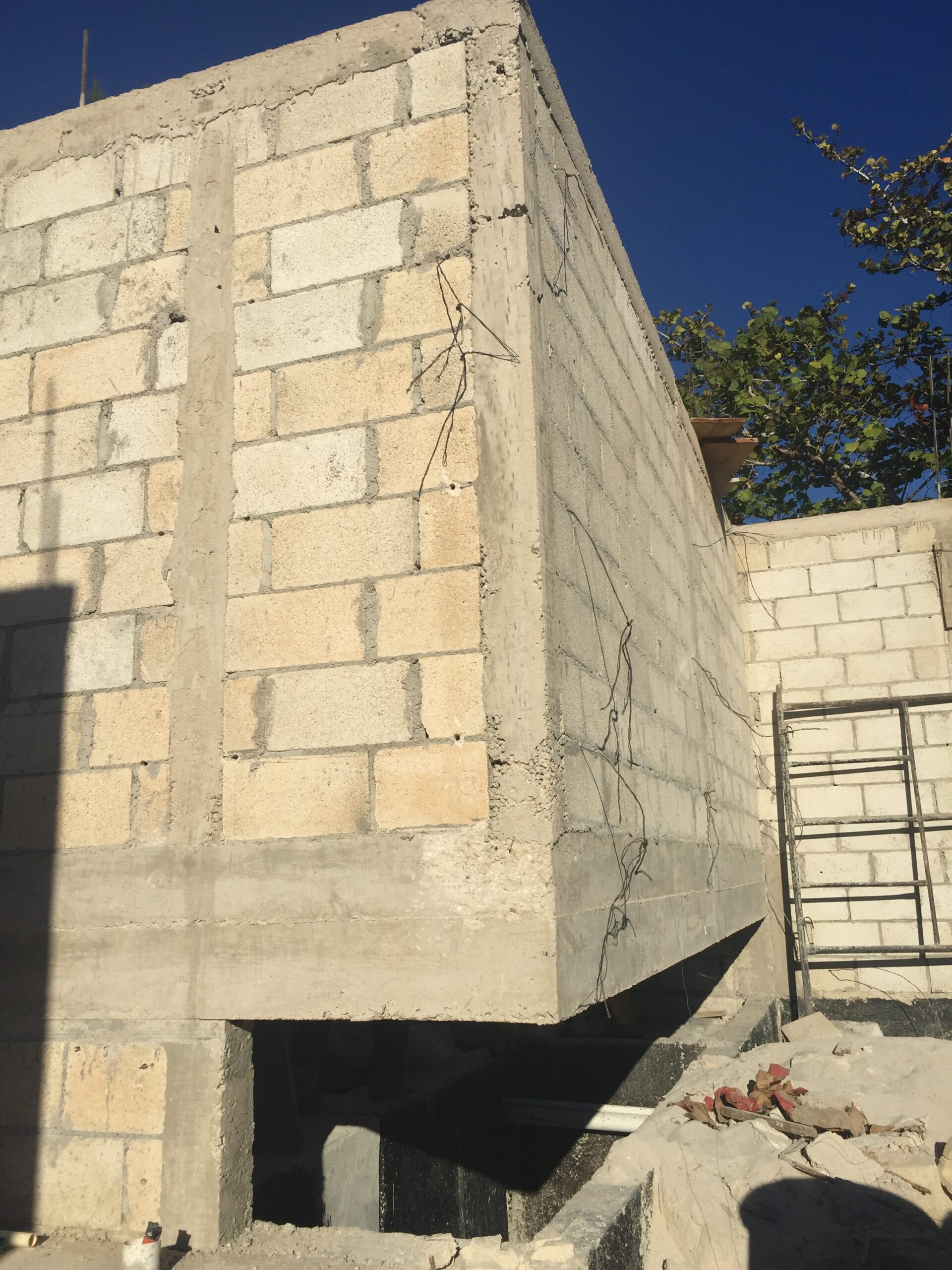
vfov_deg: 61.7
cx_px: 476
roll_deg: +0.8
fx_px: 1063
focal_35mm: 29
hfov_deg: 48.2
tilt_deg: +14.0
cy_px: 635
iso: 32
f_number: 2.2
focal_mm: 4.15
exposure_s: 1/4950
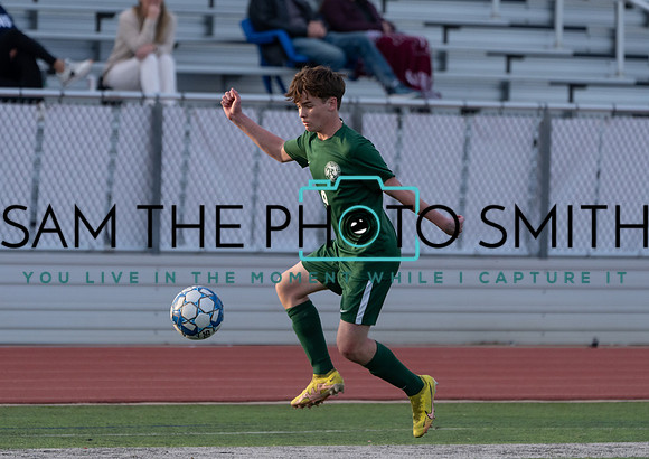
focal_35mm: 604
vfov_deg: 2.4
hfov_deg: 3.3
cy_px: 205
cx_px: 341
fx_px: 11102
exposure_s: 1/1250
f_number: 5.6
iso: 1000
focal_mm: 400
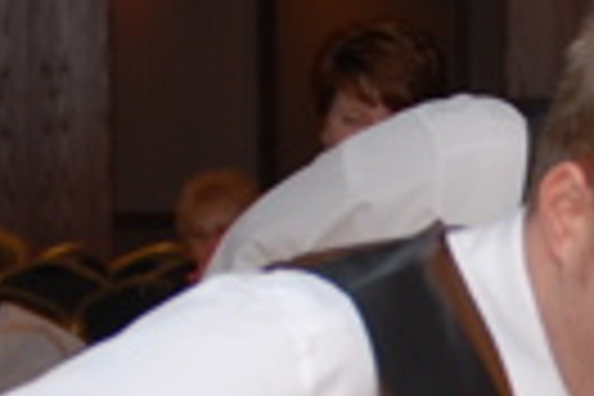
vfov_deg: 6.2
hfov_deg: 9.3
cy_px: 628
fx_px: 3613
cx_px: 734
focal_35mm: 219
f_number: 2.8
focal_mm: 24
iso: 100
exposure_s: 1/10
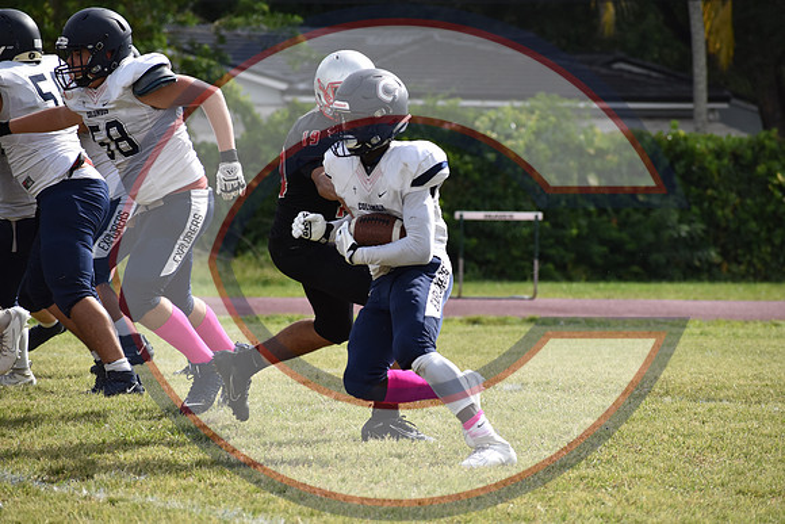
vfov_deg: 5.0
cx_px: 392
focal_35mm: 278
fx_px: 6052
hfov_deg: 7.4
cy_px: 262
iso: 400
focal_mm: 185
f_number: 7.1
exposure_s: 1/1600
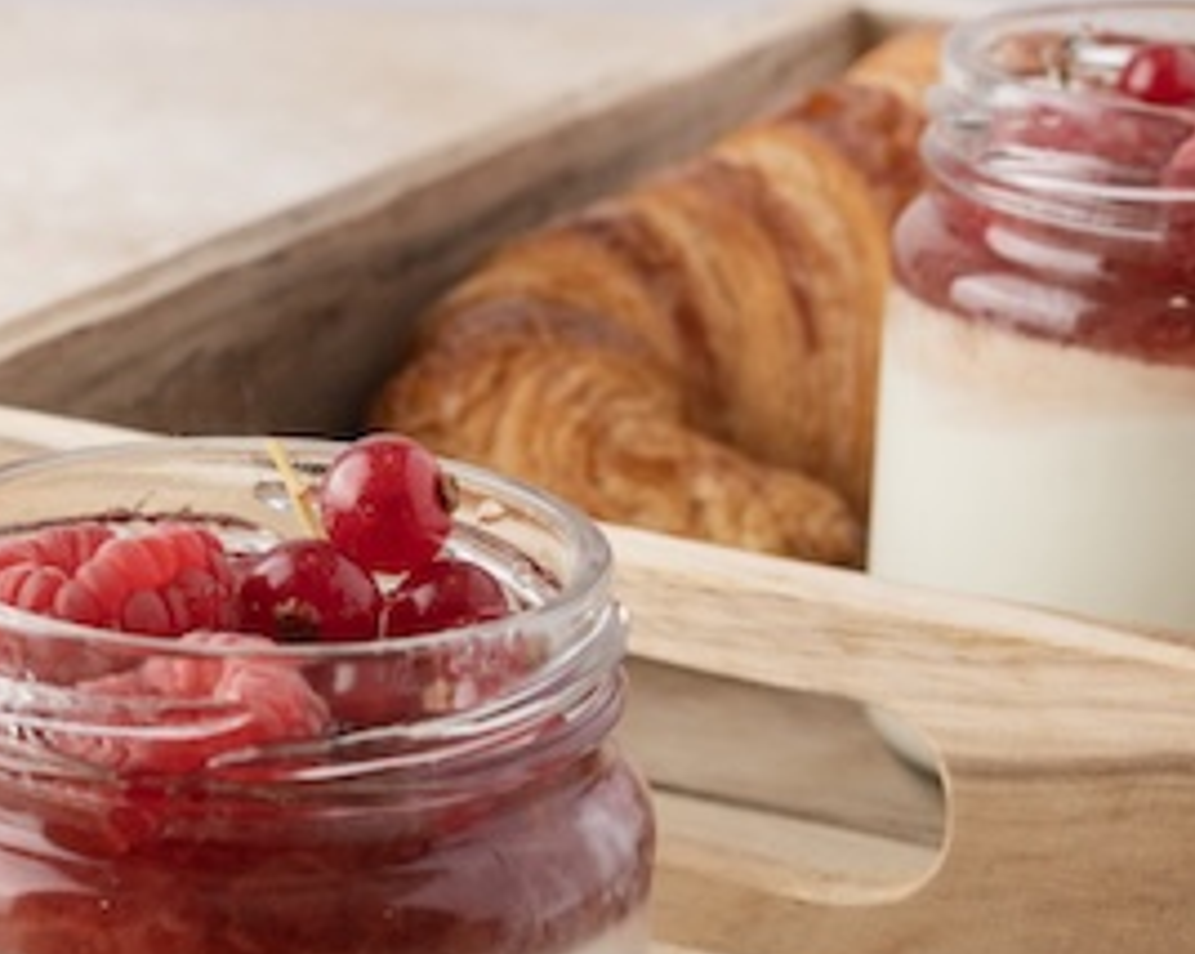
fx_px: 5937
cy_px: 227
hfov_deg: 11.4
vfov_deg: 9.2
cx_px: 74
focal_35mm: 168
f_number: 11
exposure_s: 1/200
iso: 640
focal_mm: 60
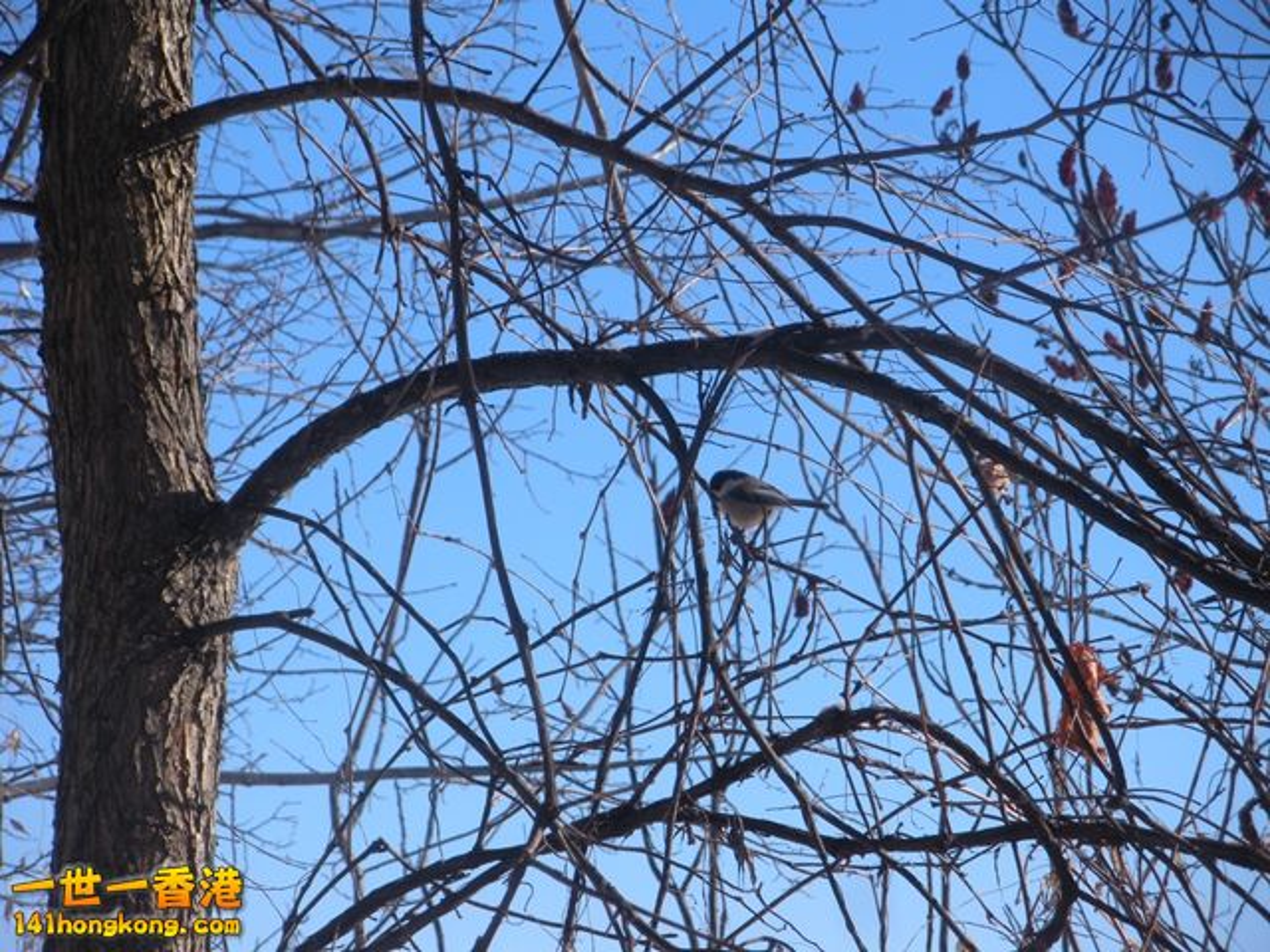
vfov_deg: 10.0
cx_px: 635
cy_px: 476
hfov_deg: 13.3
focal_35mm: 149
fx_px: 5467
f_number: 5.4
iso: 64
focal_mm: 26
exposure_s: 1/344
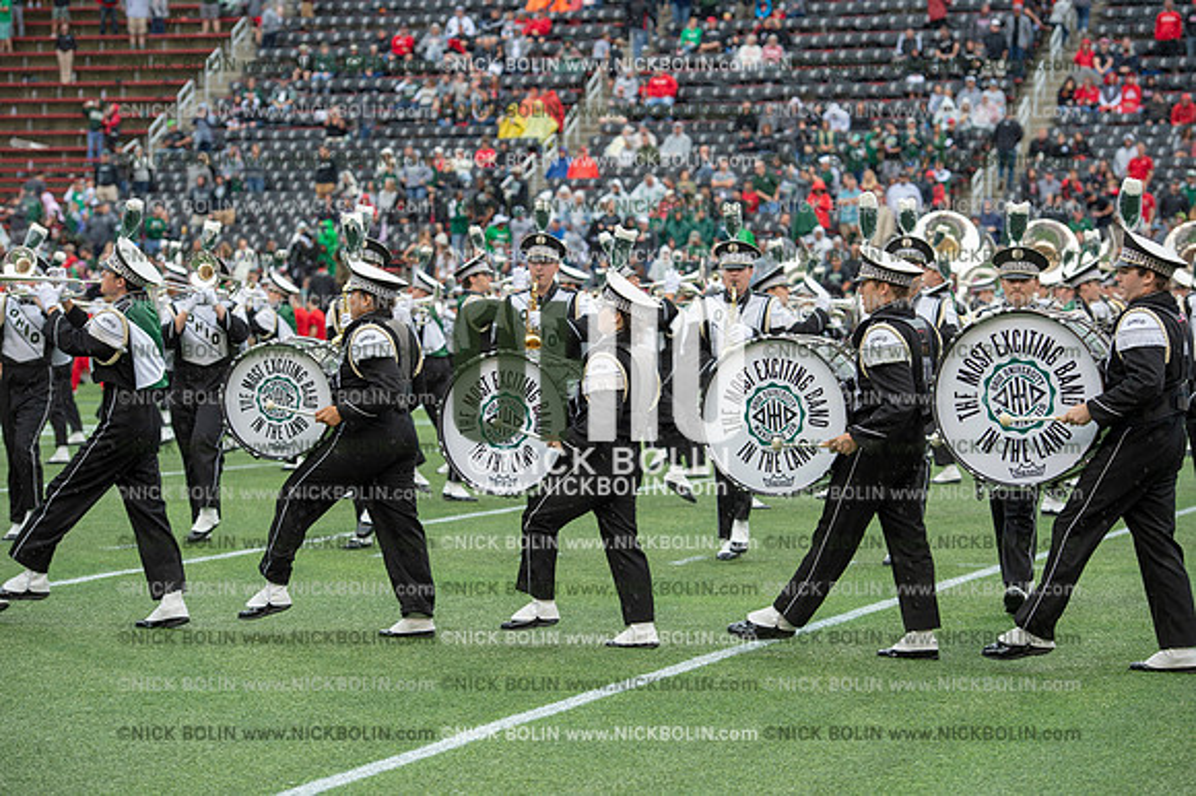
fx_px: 3486
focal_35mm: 105
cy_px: 398
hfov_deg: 19.5
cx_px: 598
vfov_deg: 13.0
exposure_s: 1/500
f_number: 4
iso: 400
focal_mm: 105
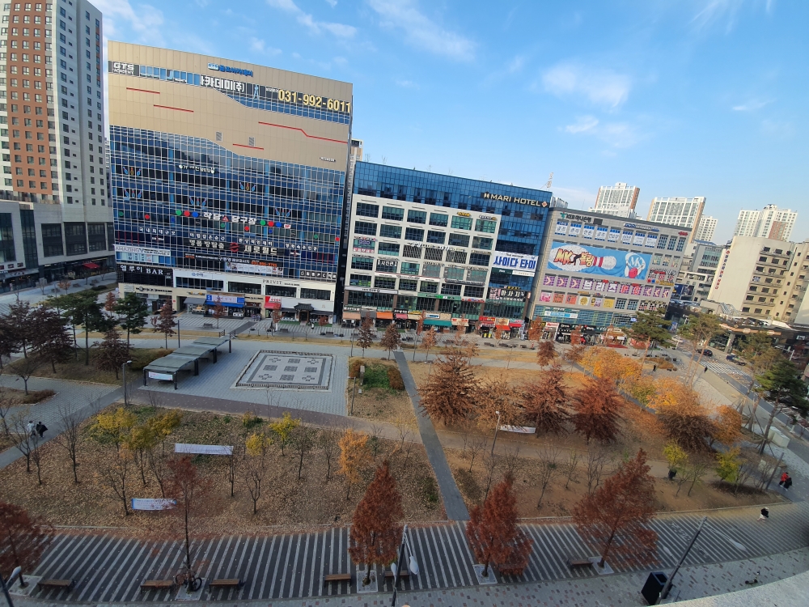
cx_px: 404
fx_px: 304
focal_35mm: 13
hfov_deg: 106.2
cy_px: 304
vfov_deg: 89.9
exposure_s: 1/331
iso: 50
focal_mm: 1.8
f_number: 2.2
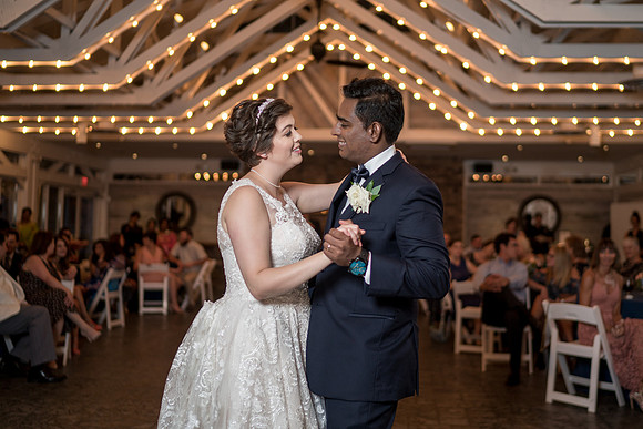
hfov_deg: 47.2
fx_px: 735
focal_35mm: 41
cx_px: 349
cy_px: 178
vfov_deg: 32.5
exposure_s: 1/200
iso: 200
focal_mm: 35
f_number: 1.4
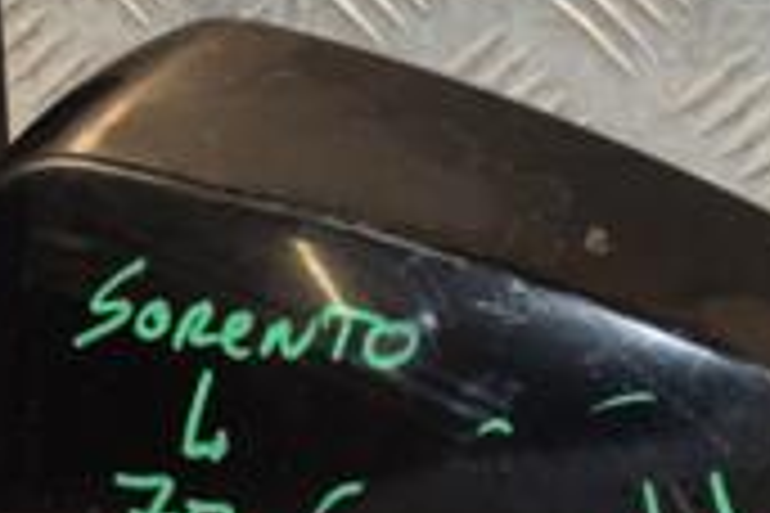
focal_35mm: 210
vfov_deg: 6.5
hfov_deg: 9.8
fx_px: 4491
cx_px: 279
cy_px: 328
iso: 800
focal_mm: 40
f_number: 5
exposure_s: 1/200
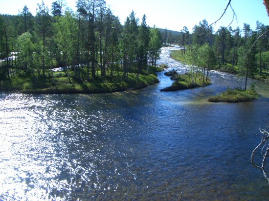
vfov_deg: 40.7
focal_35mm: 35
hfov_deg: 52.6
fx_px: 272
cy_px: 100
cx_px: 134
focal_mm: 5.8
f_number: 4.3
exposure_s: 1/320
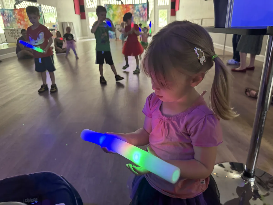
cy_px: 102
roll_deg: +1.7
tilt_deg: -23.6
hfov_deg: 71.6
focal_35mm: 24
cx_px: 136
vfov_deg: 56.8
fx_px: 189
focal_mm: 6.76
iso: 640
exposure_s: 1/40
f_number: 1.78
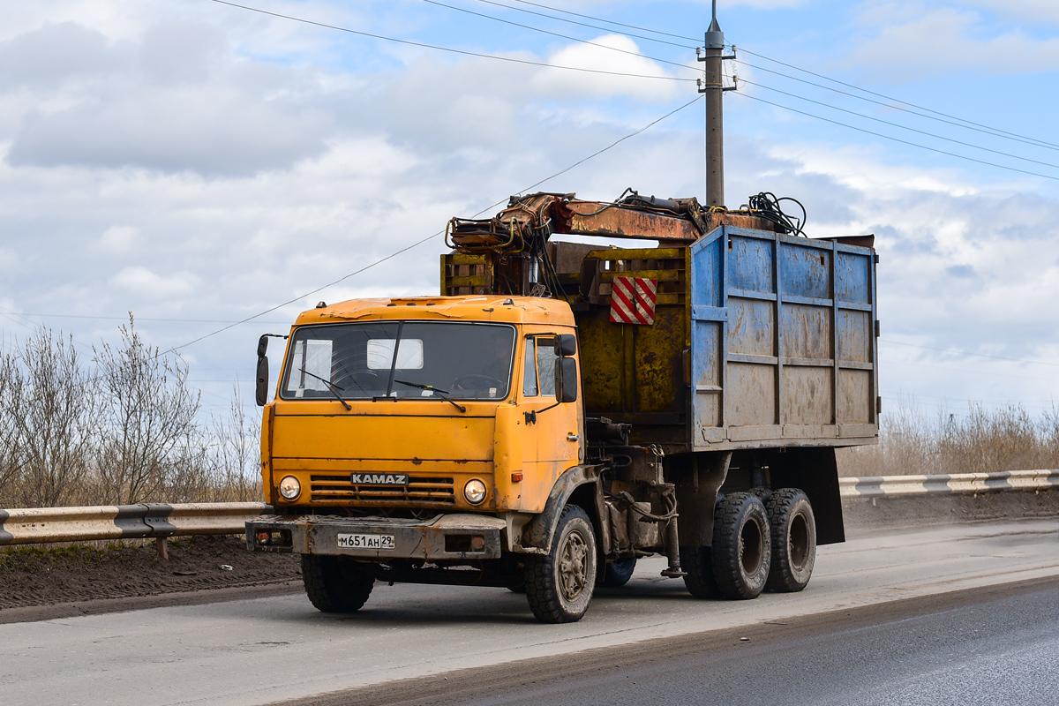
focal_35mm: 70
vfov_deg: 19.5
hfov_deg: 28.8
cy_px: 353
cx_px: 530
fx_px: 2059
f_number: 6.3
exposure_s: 1/1250
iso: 250
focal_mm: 70
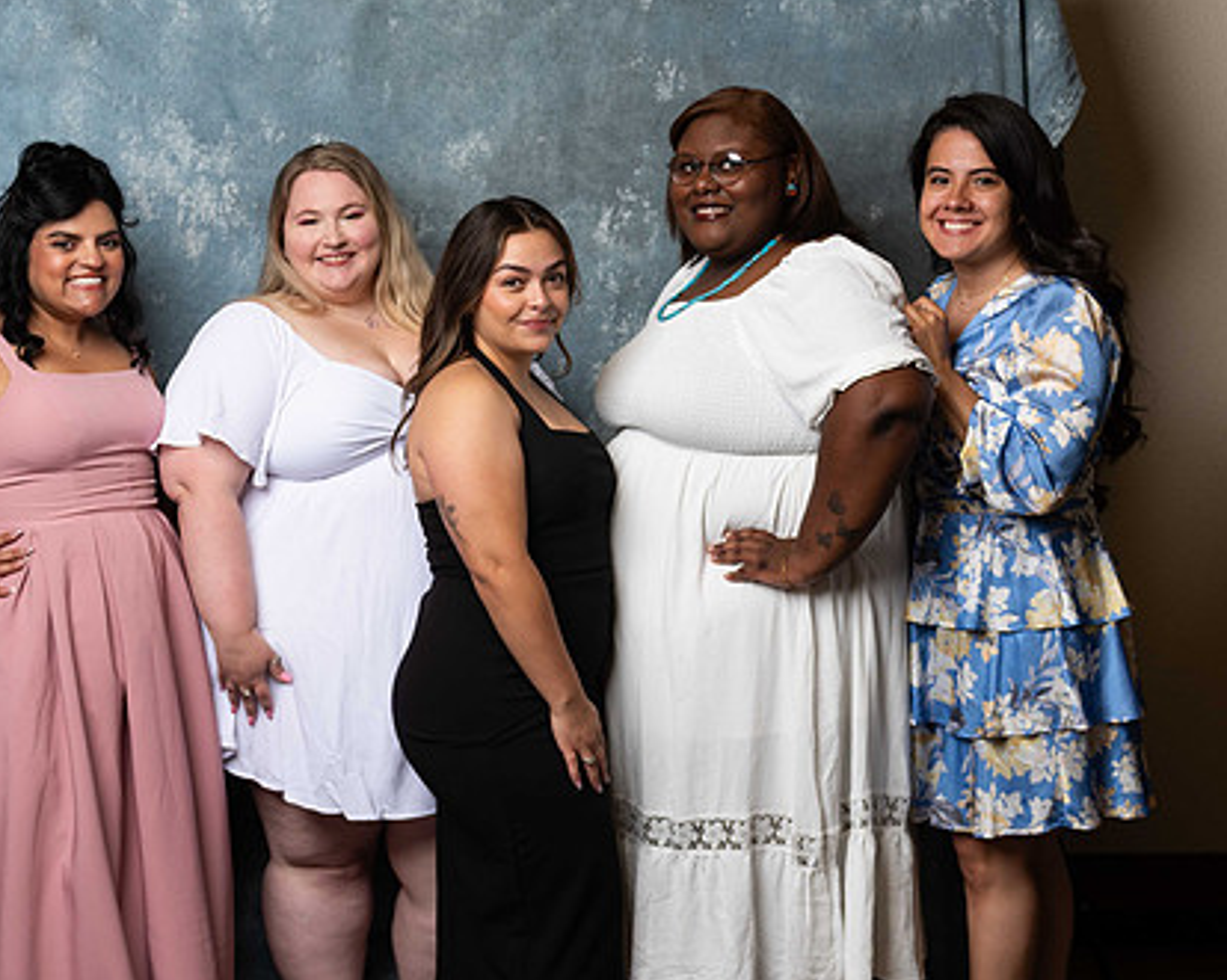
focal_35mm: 60
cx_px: 464
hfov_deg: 31.3
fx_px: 2178
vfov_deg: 25.4
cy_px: 526
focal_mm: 36
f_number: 3.2
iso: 80
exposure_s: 1/200
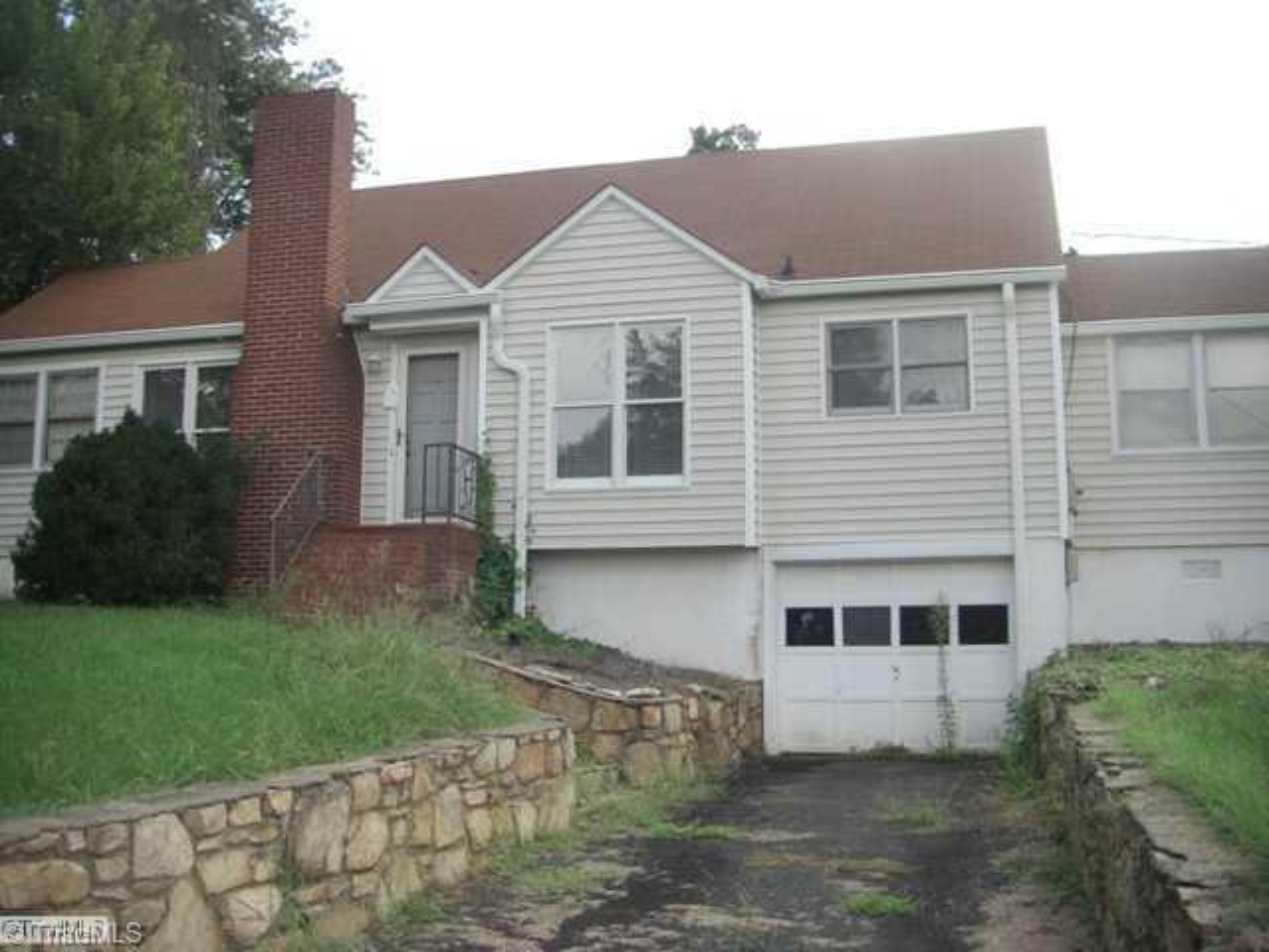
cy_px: 476
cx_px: 634
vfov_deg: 37.7
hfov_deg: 49.0
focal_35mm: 38
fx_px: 1393
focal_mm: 6.3
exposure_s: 1/200
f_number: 3.4
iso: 64
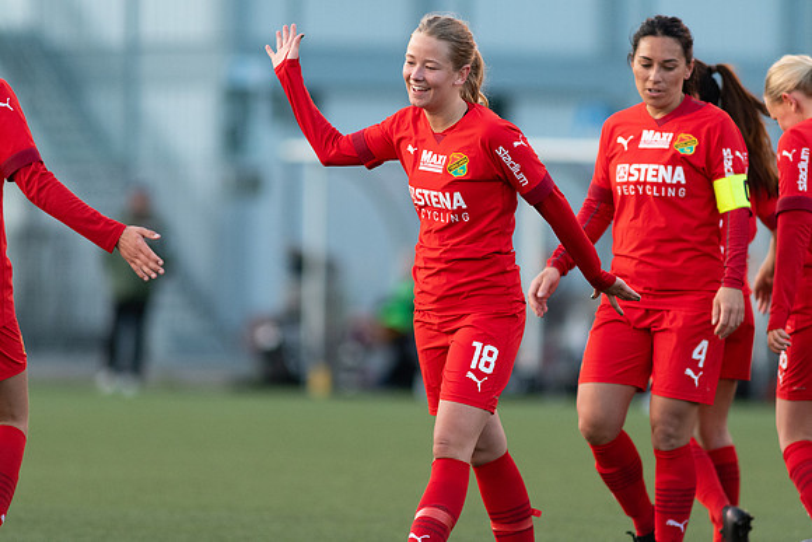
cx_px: 406
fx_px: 10152
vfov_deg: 3.1
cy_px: 271
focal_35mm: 450
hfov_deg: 4.6
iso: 1600
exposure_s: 1/800
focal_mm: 300
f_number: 3.2
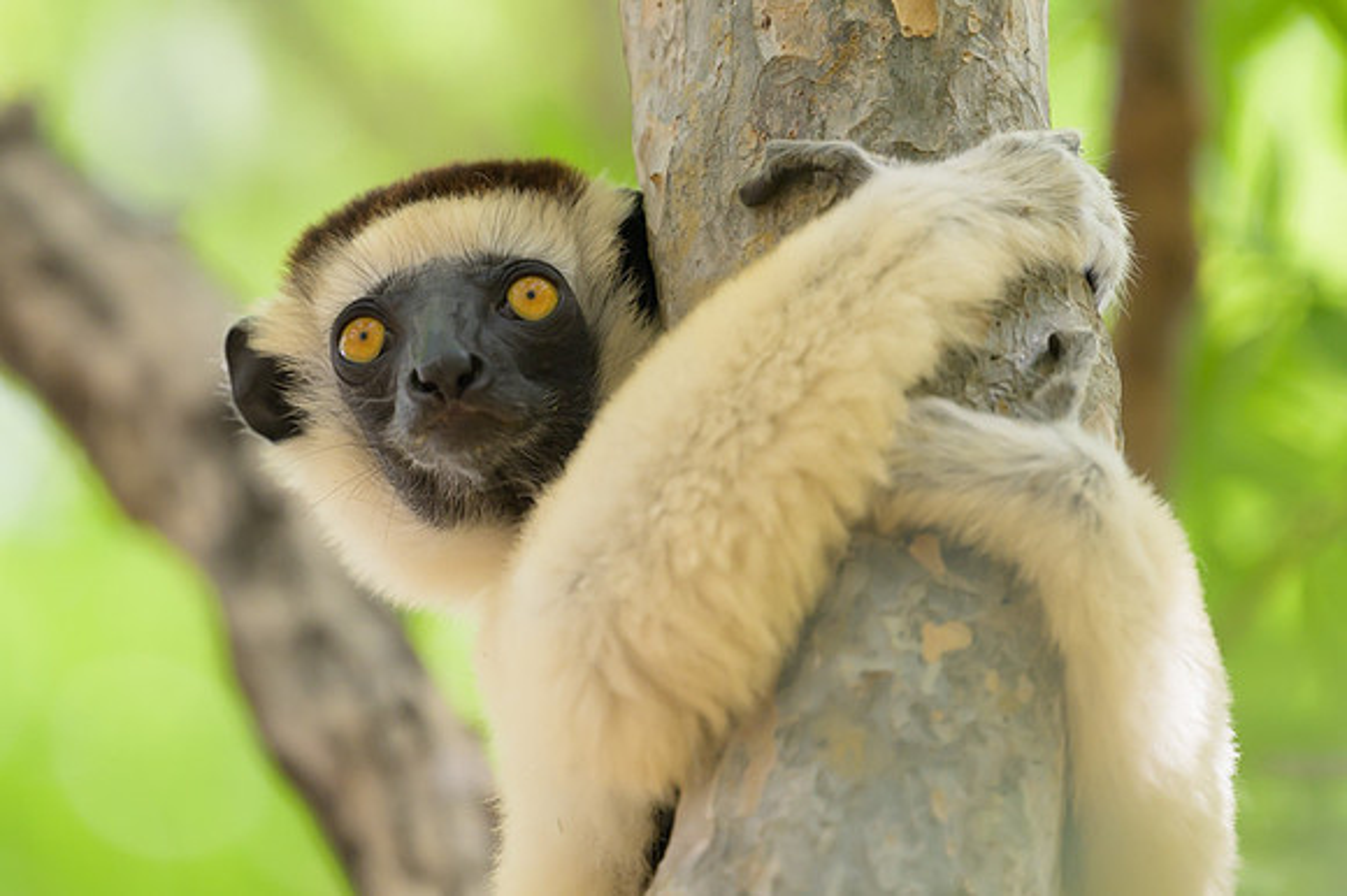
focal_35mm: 720
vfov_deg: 1.9
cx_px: 482
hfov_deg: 2.9
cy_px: 320
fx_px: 26909
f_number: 4
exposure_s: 1/1250
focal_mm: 560
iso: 1600
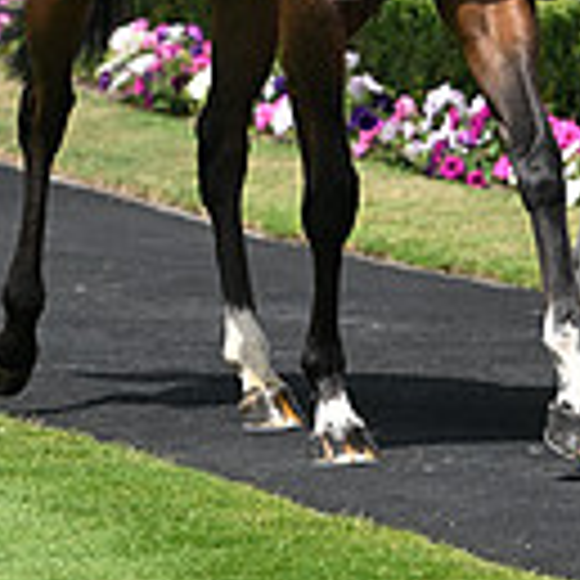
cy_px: -279
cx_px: 346
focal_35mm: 518
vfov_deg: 3.4
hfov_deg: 3.4
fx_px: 9819
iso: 400
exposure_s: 1/1600
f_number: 5.6
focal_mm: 175
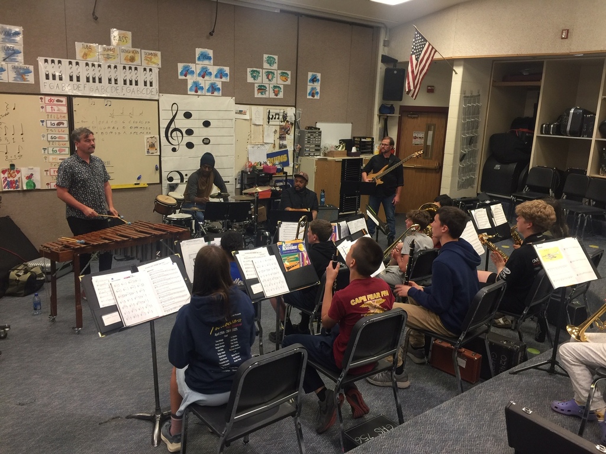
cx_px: 303
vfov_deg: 48.2
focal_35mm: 29
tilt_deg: -13.3
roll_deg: -3.0
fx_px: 508
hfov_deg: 61.7
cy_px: 227
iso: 40
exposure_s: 1/15
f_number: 2.2
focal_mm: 4.15
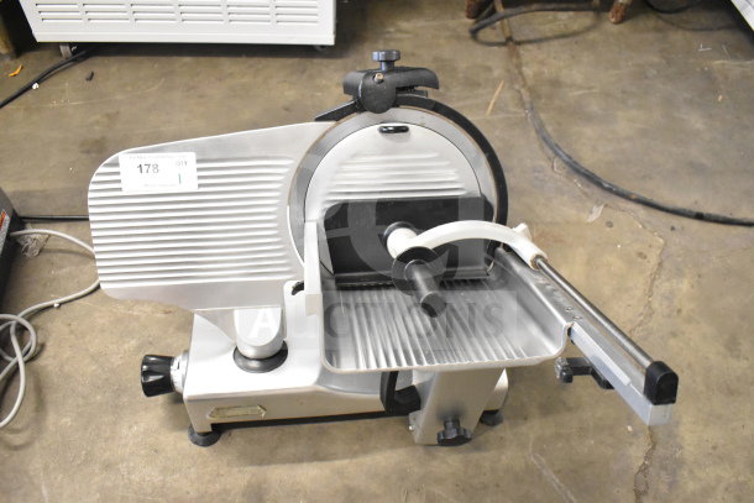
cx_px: 377
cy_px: 252
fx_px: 660
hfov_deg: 59.5
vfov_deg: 41.7
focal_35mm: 32
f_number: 4
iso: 6400
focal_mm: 21
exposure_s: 1/80
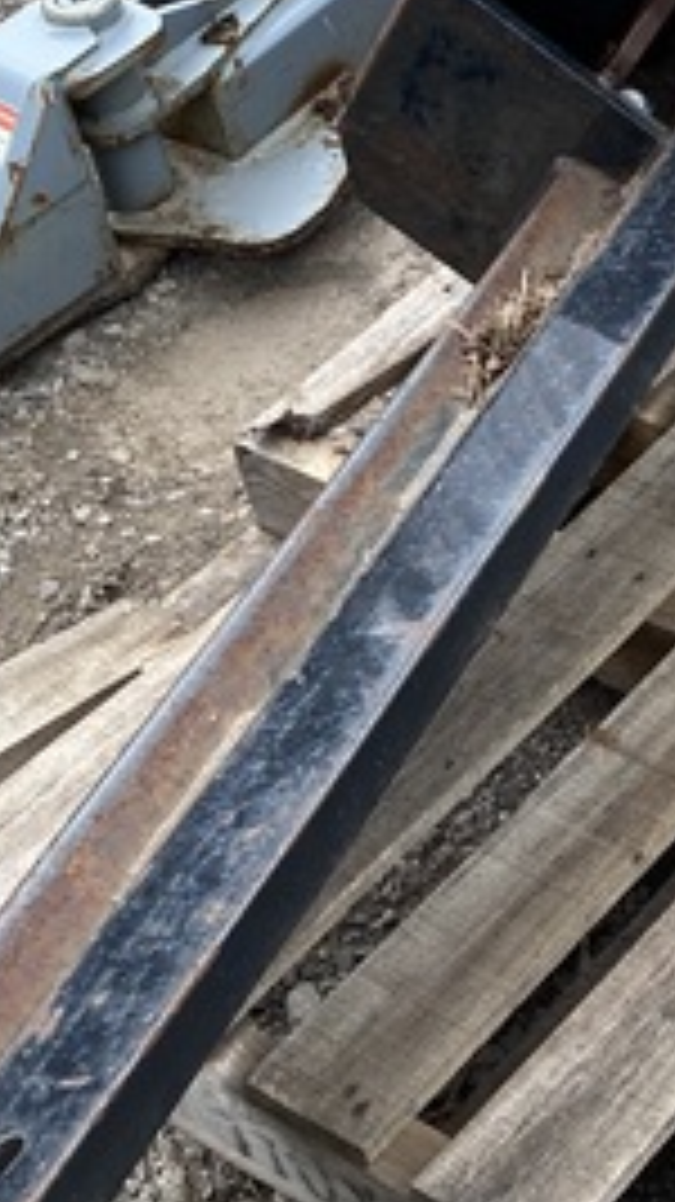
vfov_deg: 25.0
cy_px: 635
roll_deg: +8.0
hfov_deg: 13.8
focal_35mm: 85
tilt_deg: -42.6
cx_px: 796
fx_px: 2707
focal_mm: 4.25
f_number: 1.8
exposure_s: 1/747
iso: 32
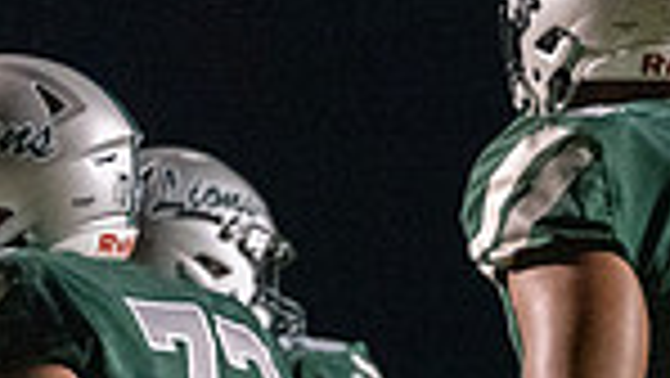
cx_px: 448
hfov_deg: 2.2
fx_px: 17349
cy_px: 706
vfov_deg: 1.2
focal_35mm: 976
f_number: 2.8
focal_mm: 200
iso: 8000
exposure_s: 1/1000
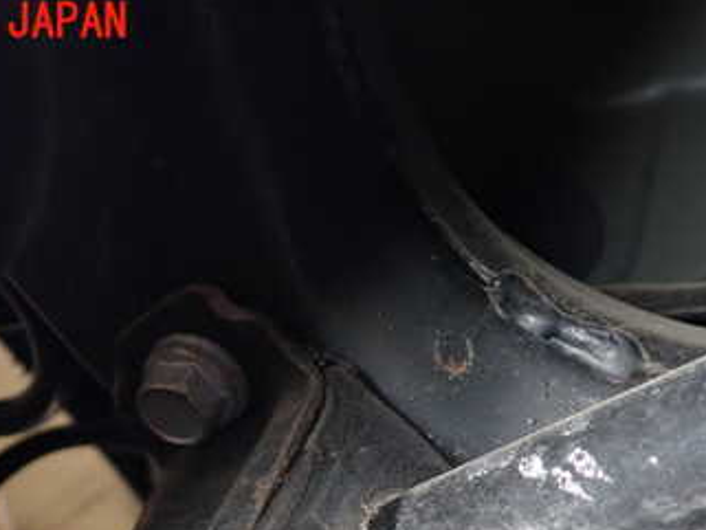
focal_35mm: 56
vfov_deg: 25.2
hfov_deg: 34.3
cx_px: 387
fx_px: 1143
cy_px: 490
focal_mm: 5.4
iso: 400
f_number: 6.3
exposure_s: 1/30
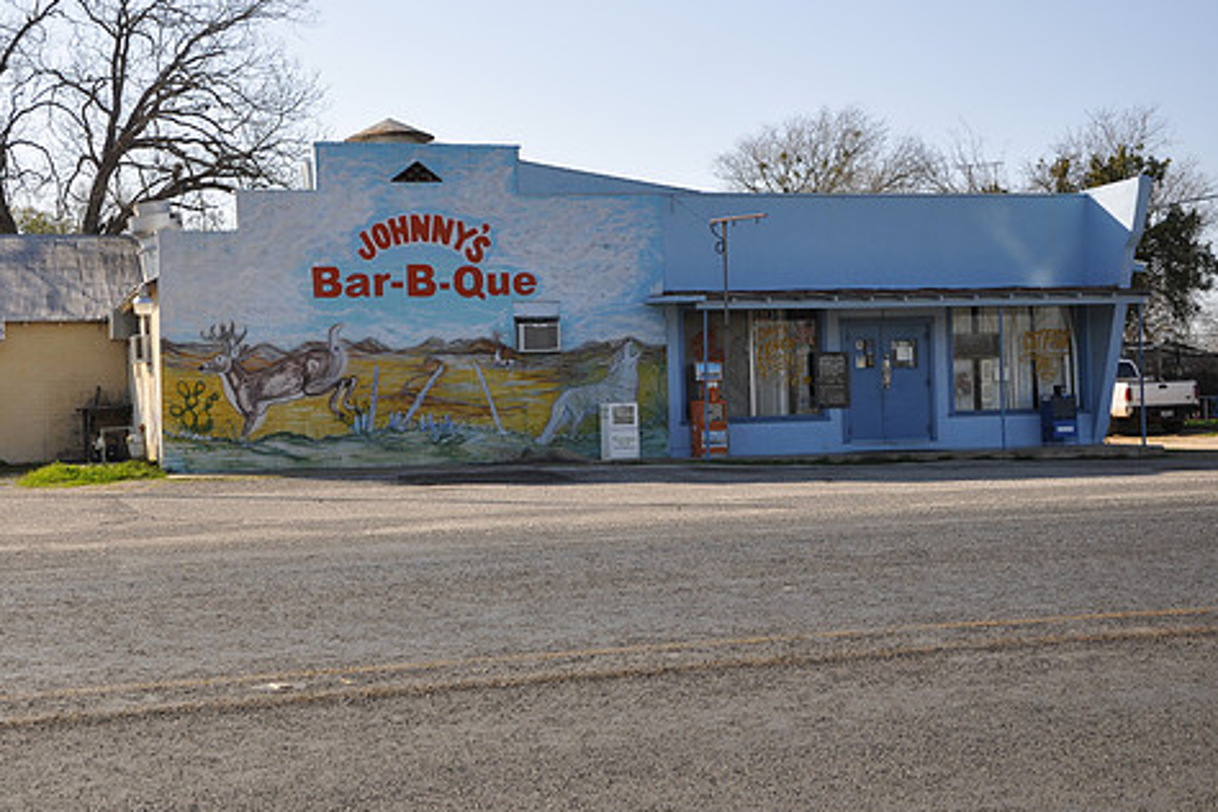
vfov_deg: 24.6
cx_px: 532
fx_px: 1861
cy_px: 374
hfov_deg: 36.2
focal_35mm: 55
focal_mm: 30
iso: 200
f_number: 6.3
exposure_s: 1/160
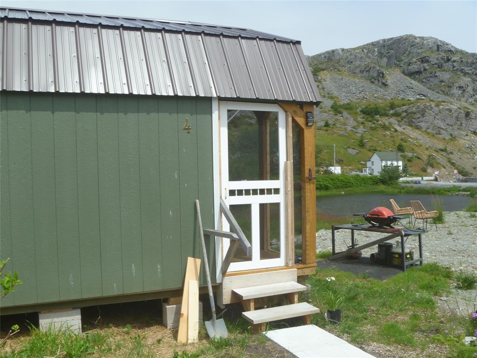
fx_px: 482
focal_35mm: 35
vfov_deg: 40.7
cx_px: 238
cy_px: 179
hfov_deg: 52.6
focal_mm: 6.3
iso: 80
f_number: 5.6
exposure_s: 1/250
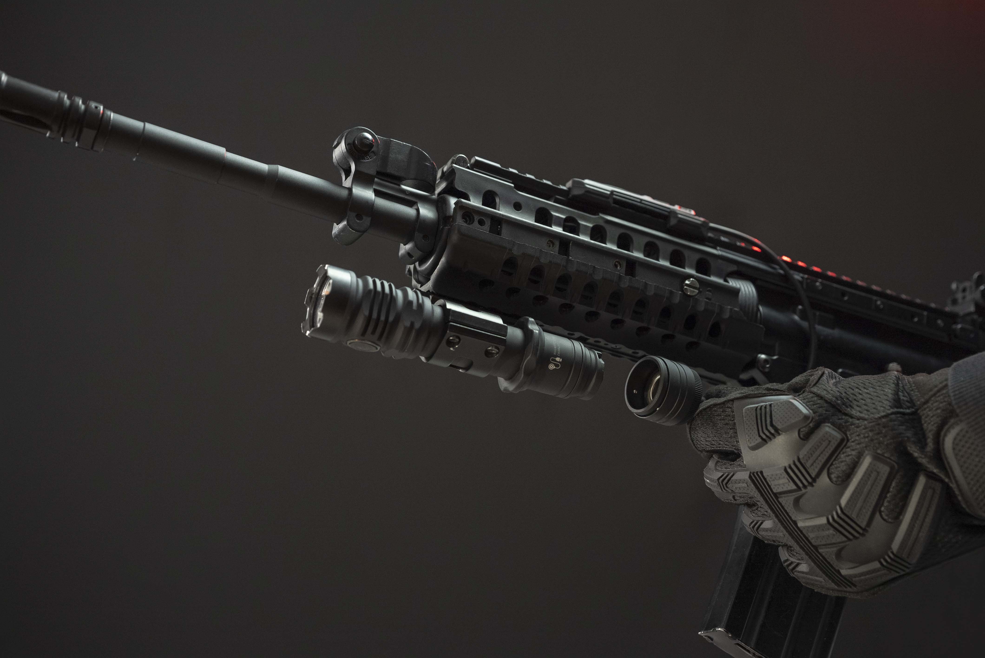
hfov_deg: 39.6
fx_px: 1369
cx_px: 492
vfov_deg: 27.0
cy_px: 329
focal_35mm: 50
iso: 1600
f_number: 4
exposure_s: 1/30
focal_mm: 50
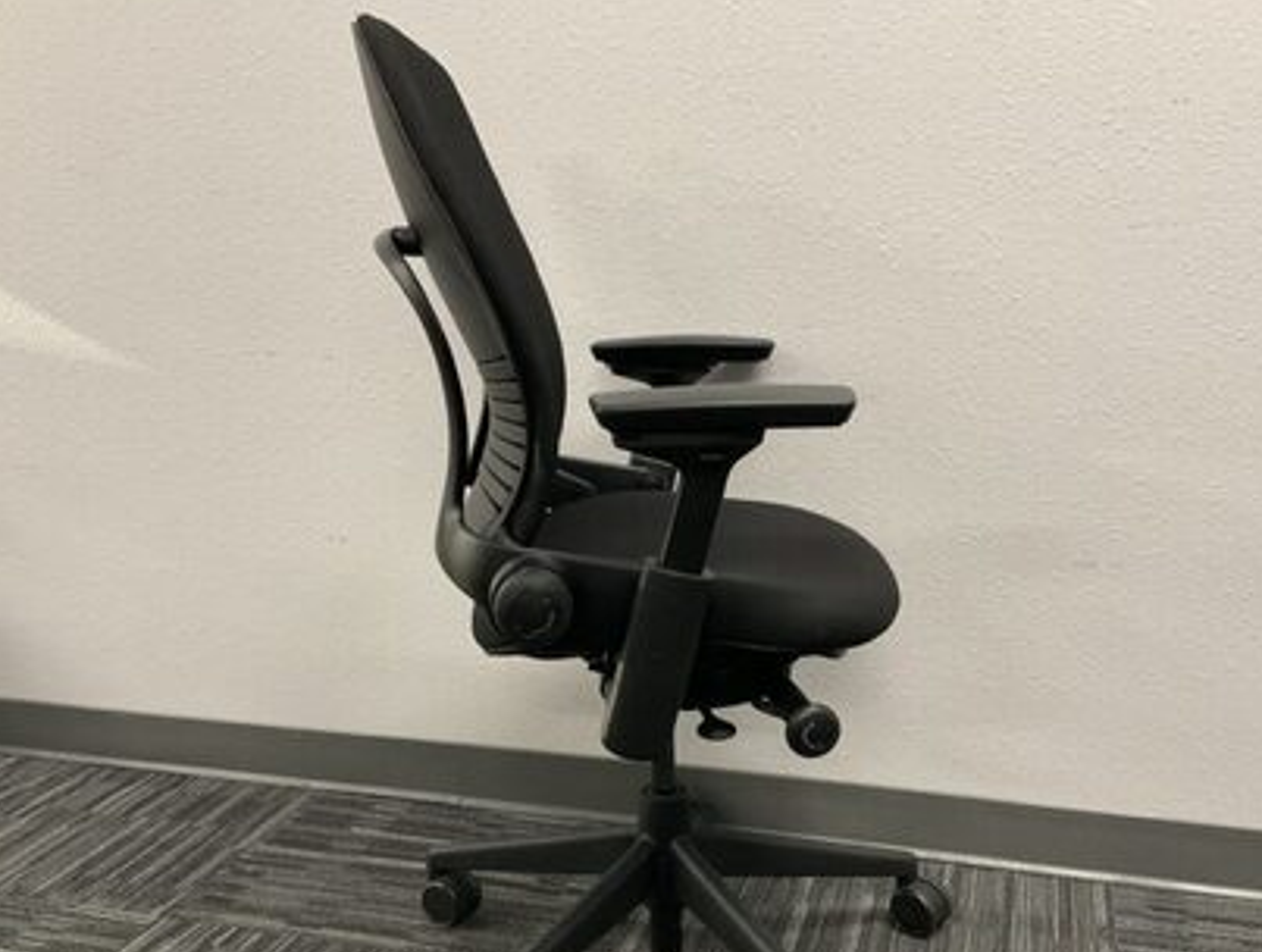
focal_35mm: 36
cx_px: 658
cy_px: 562
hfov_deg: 51.2
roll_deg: +0.3
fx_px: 1315
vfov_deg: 39.7
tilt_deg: -15.3
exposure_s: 1/60
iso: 160
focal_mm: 3
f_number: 1.8
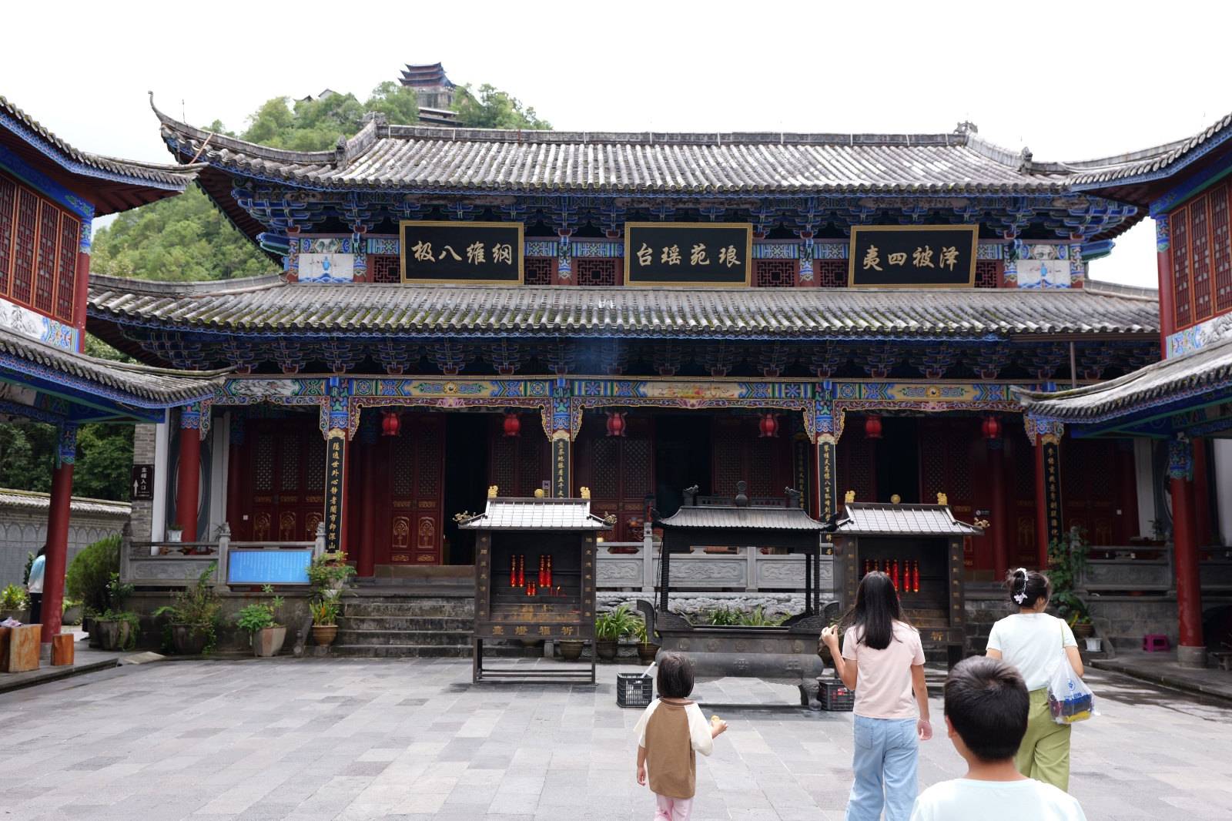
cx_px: 616
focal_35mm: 33
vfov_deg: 40.0
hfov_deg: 57.2
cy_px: 410
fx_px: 1129
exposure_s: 1/200
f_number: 4.5
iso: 100
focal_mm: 33
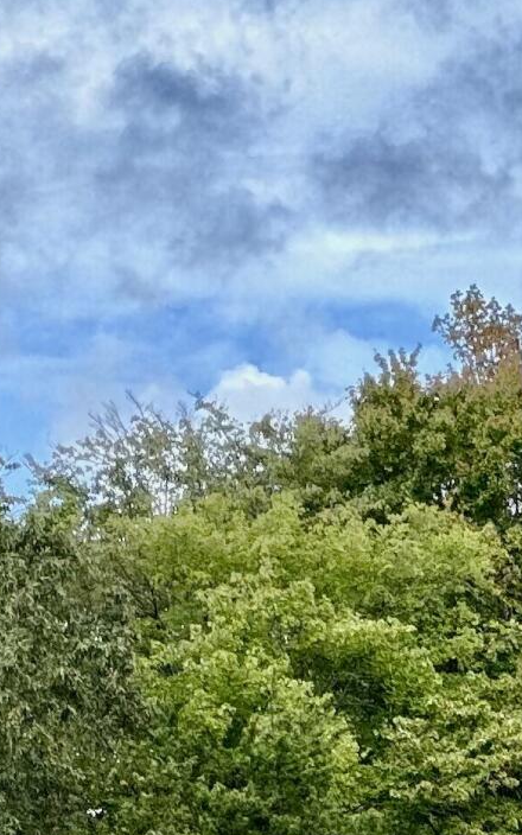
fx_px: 7921
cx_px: 15
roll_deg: +0.2
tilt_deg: +5.3
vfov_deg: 6.0
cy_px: 1290
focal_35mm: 348
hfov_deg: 3.8
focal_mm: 9
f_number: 2.8
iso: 32
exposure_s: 1/166
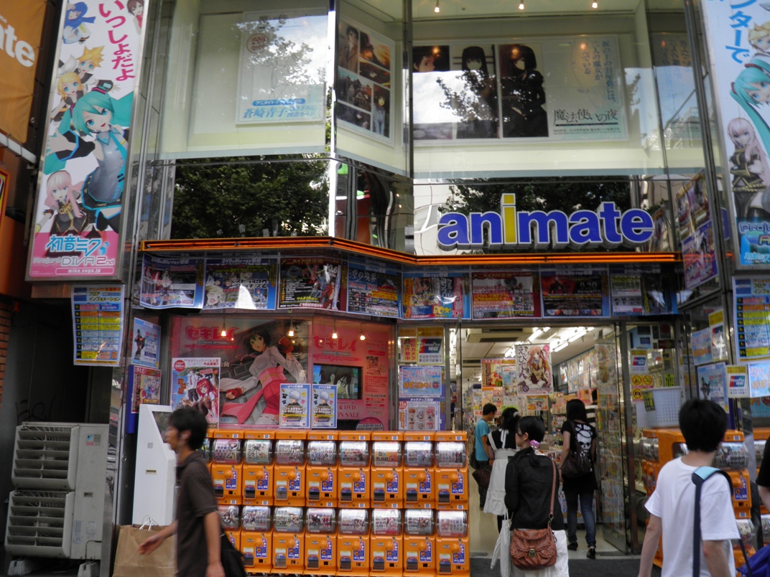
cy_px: 288
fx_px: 623
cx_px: 385
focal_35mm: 28
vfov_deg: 49.7
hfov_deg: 63.4
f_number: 3.6
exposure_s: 1/50
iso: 50
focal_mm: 4.9
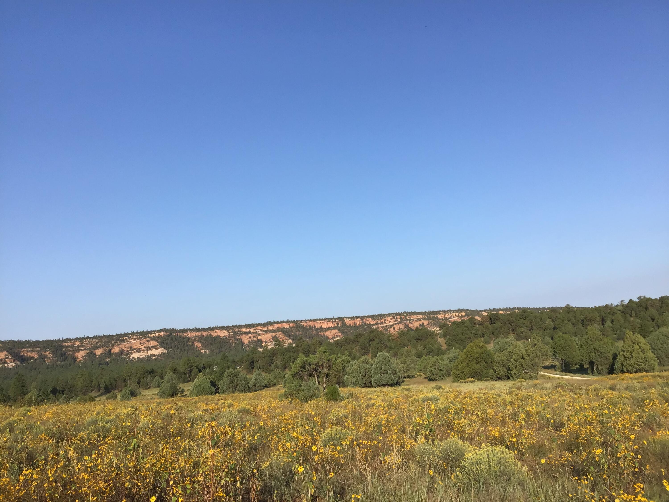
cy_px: 251
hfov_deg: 58.4
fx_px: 599
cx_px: 334
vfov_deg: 45.4
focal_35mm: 31
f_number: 2.4
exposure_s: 1/1131
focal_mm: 3.3
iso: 25
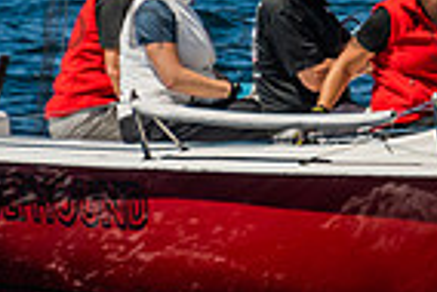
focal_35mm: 1456
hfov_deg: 1.4
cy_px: -160
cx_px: 979
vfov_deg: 0.9
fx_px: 17692
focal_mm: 200
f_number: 6.3
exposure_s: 1/500
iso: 160
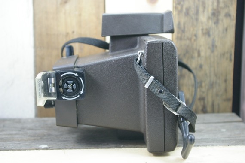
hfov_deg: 35.1
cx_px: 122
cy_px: 82
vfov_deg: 23.8
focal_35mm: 57
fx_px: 388
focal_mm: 38
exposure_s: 1/30
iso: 800
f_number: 4.5
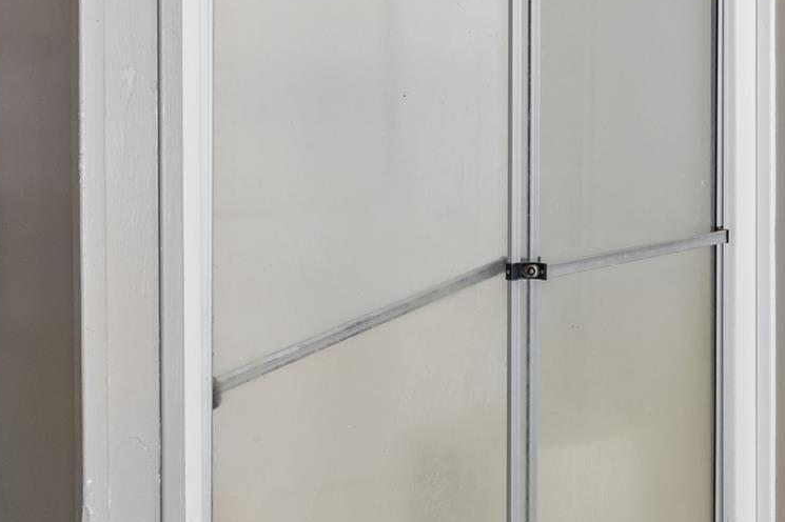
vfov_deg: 29.4
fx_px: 971
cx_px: 811
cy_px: 98
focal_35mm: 45
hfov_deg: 38.3
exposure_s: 1/2
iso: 400
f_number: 13
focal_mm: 16.2
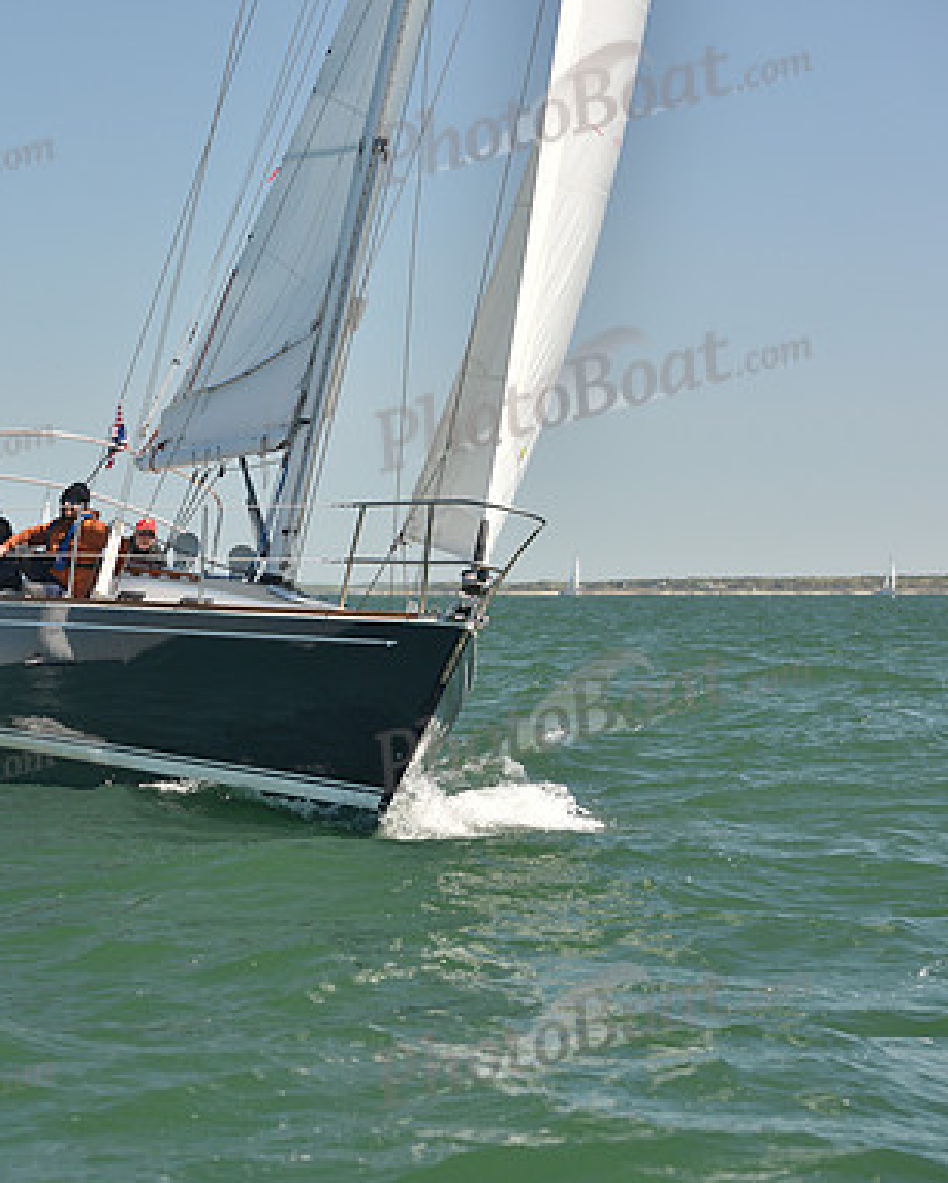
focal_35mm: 121
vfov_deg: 15.9
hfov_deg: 12.7
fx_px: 4240
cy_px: 596
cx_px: 217
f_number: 4.5
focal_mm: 85
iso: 250
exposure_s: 1/800
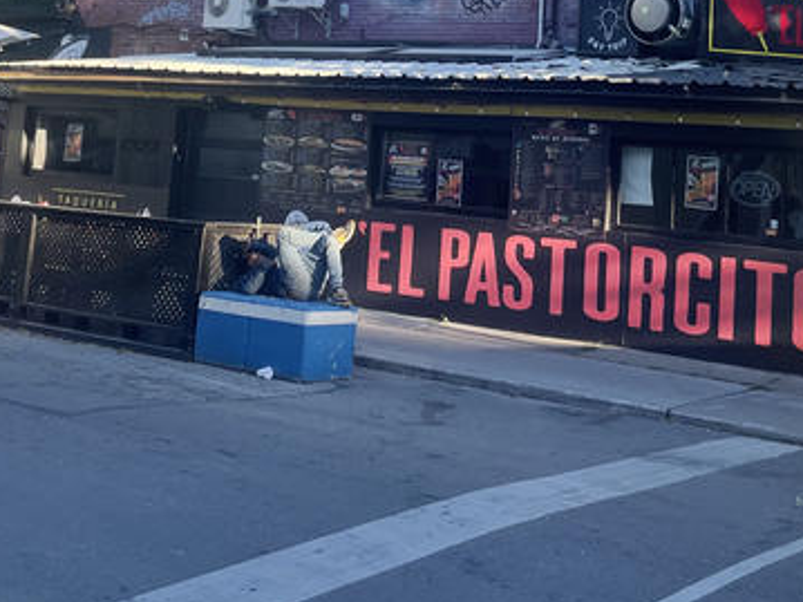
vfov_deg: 23.7
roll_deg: -2.5
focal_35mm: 58
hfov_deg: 33.2
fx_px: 1345
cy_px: -58
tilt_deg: +8.6
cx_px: 438
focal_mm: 4.2
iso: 32
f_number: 1.6
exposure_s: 1/754
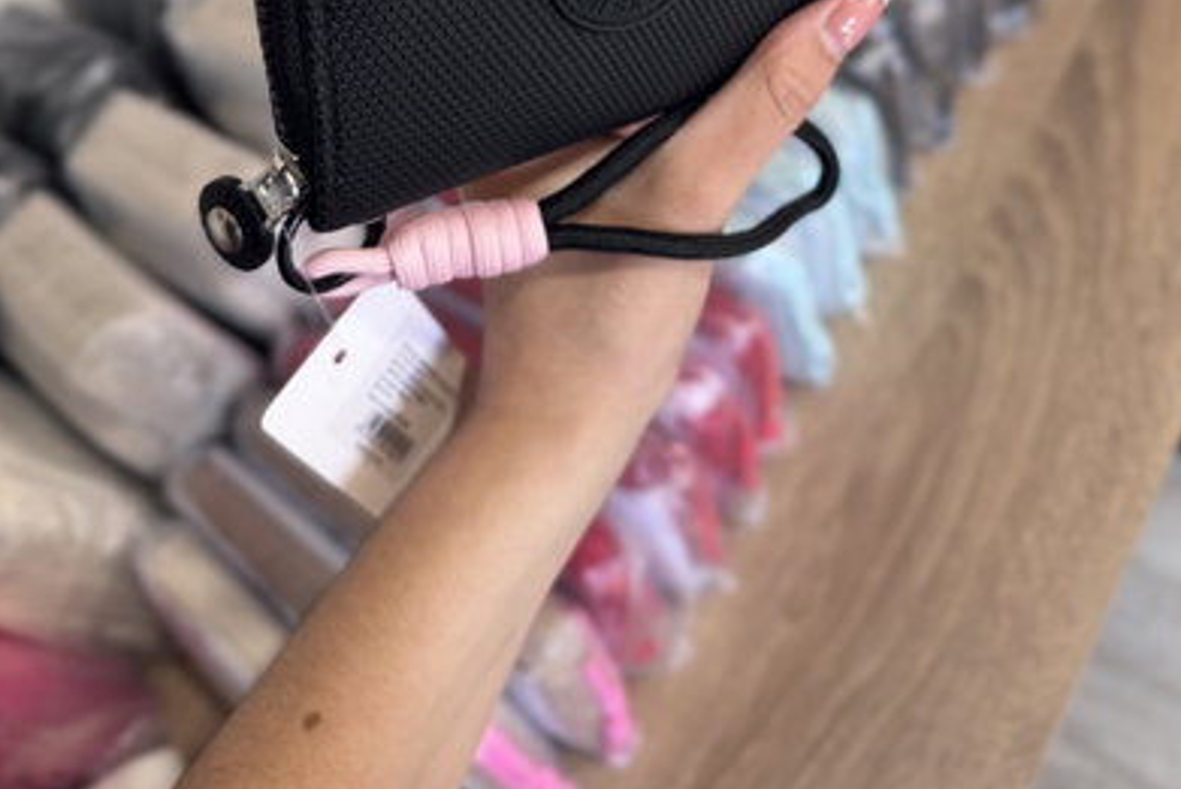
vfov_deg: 35.3
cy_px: 2
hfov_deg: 55.8
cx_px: 601
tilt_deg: -47.8
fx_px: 1116
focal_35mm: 34
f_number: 1.78
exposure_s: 1/50
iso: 125
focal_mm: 6.76
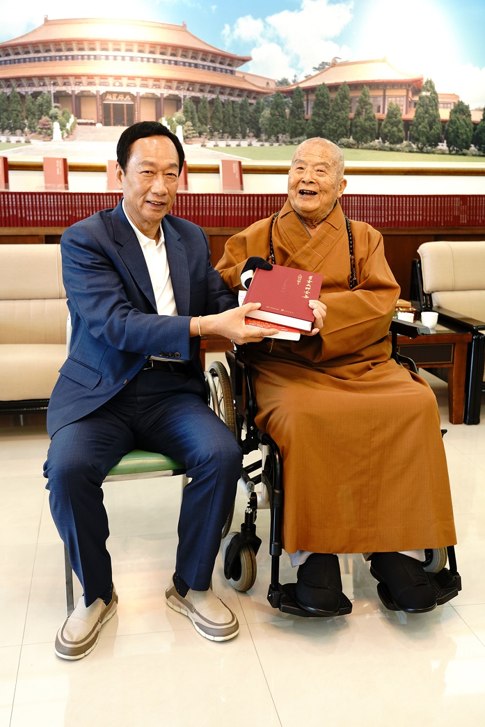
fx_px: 788
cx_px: 242
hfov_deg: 34.2
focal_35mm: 39
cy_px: 364
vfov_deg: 49.5
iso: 1000
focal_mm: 39
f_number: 4.5
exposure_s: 1/40
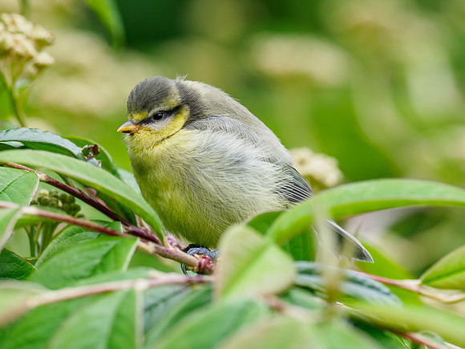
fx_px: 9512
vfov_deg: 2.1
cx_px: 218
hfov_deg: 2.8
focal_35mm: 708
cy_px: 147
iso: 200
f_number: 5
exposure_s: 1/320
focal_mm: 300
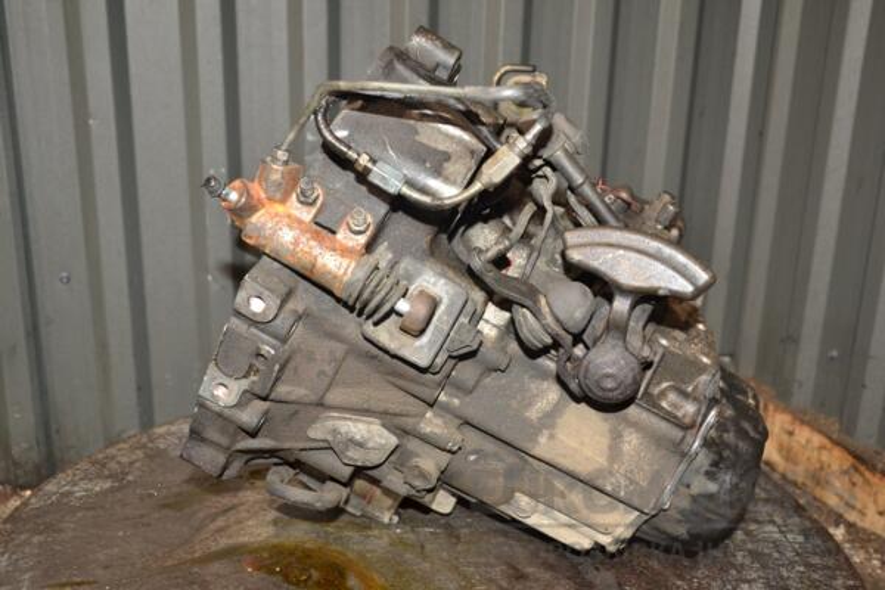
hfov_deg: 51.3
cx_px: 442
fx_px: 922
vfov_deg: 35.5
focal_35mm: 38
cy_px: 295
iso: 800
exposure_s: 1/60
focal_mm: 25
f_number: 5
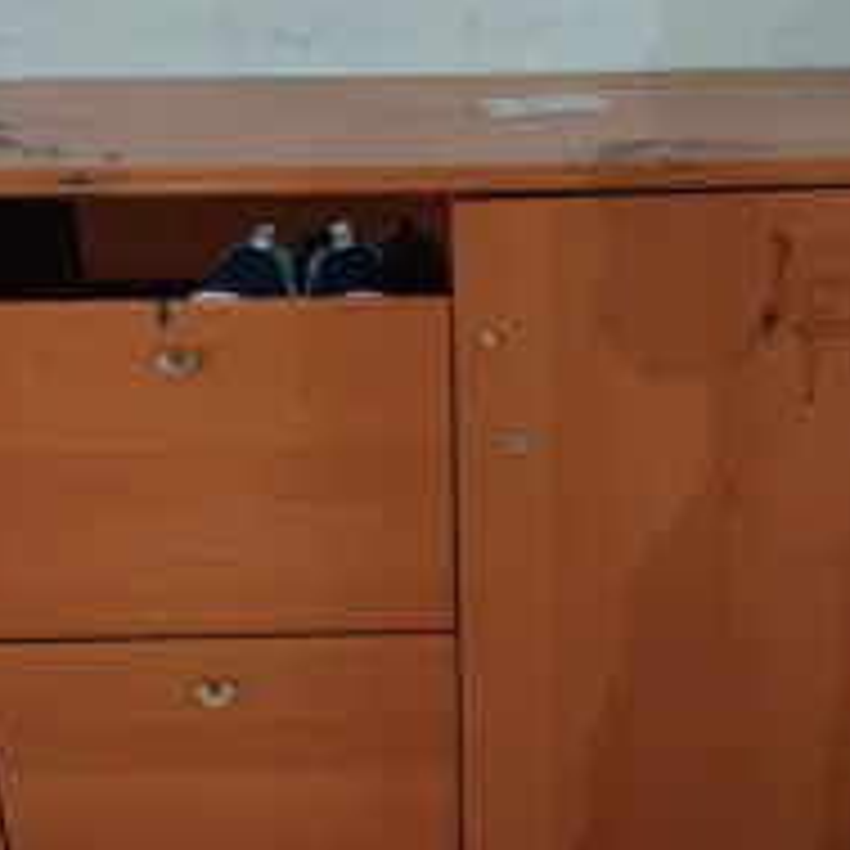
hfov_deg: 37.5
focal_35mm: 45
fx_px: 1250
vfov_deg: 37.4
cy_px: 351
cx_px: 445
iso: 2641
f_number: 1.75
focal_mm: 5.25
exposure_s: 1/20
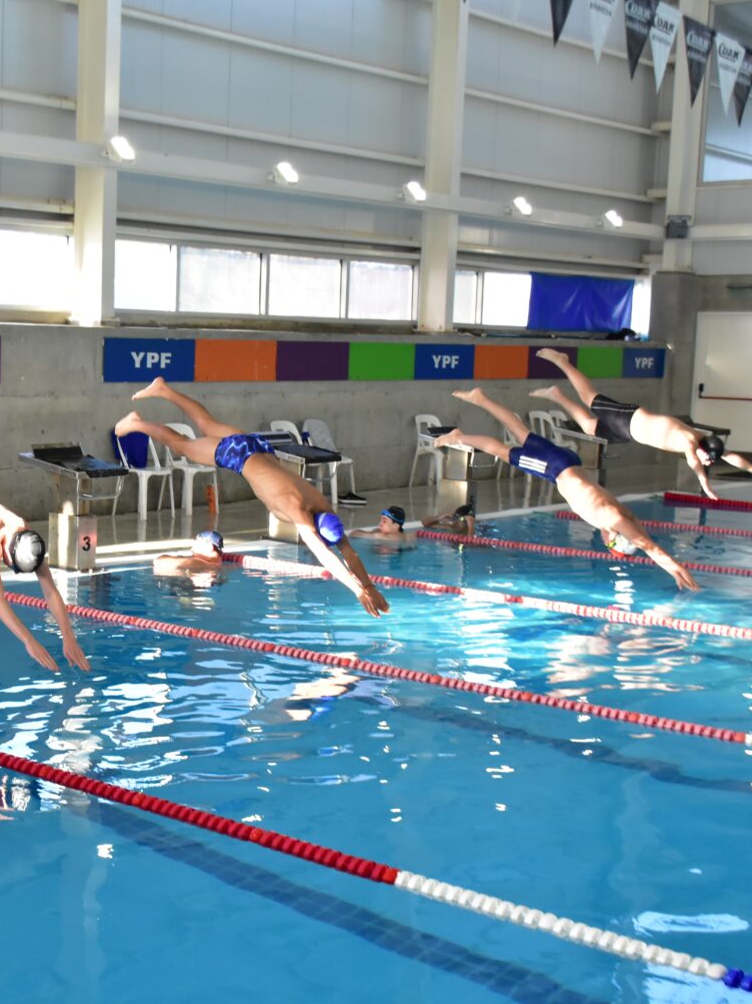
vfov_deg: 36.2
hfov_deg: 26.6
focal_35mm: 53
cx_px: 81
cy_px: 509
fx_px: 1535
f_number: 5.6
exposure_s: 1/320
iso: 2000
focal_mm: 24
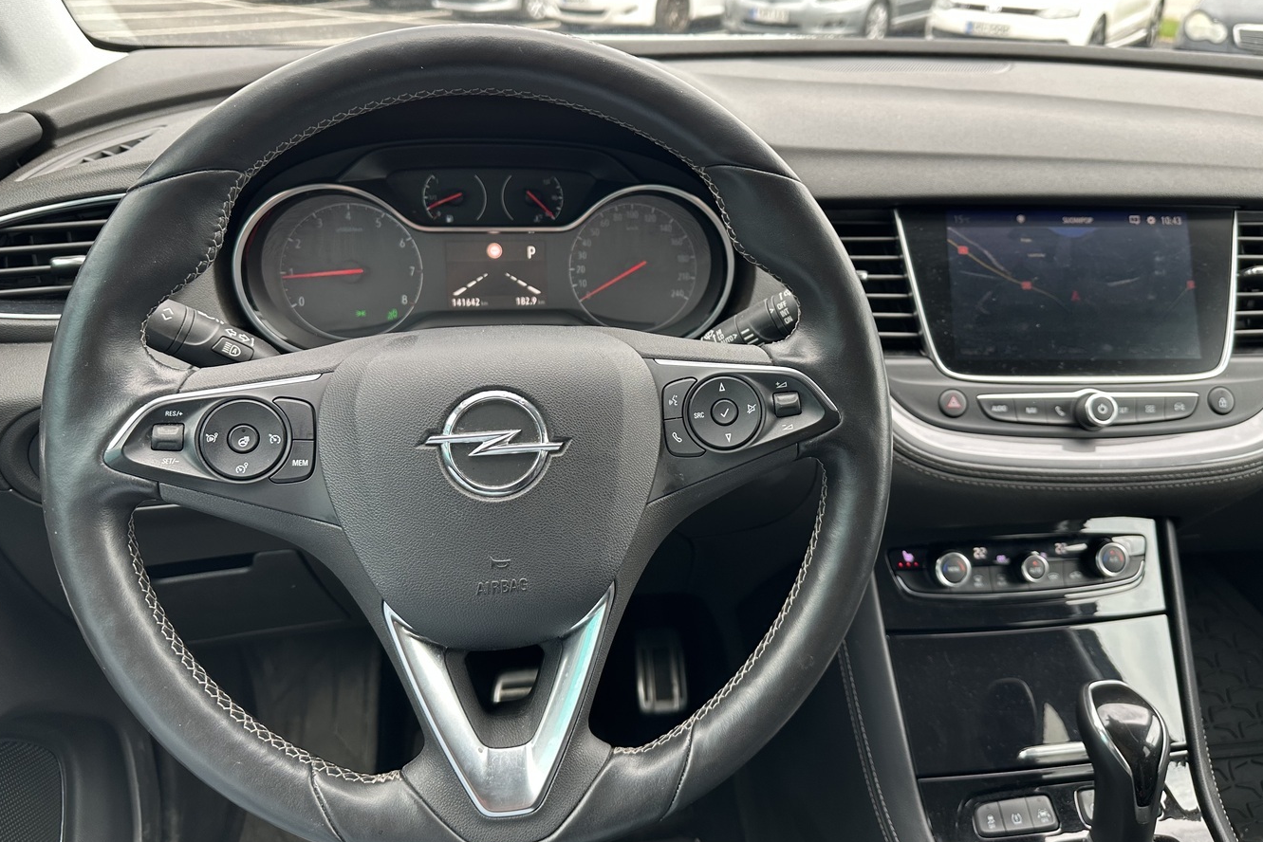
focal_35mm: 27
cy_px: 378
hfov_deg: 67.3
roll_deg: -1.1
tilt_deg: -24.9
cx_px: 669
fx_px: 947
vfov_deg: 47.9
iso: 100
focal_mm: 6.86
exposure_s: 1/121
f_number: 1.78
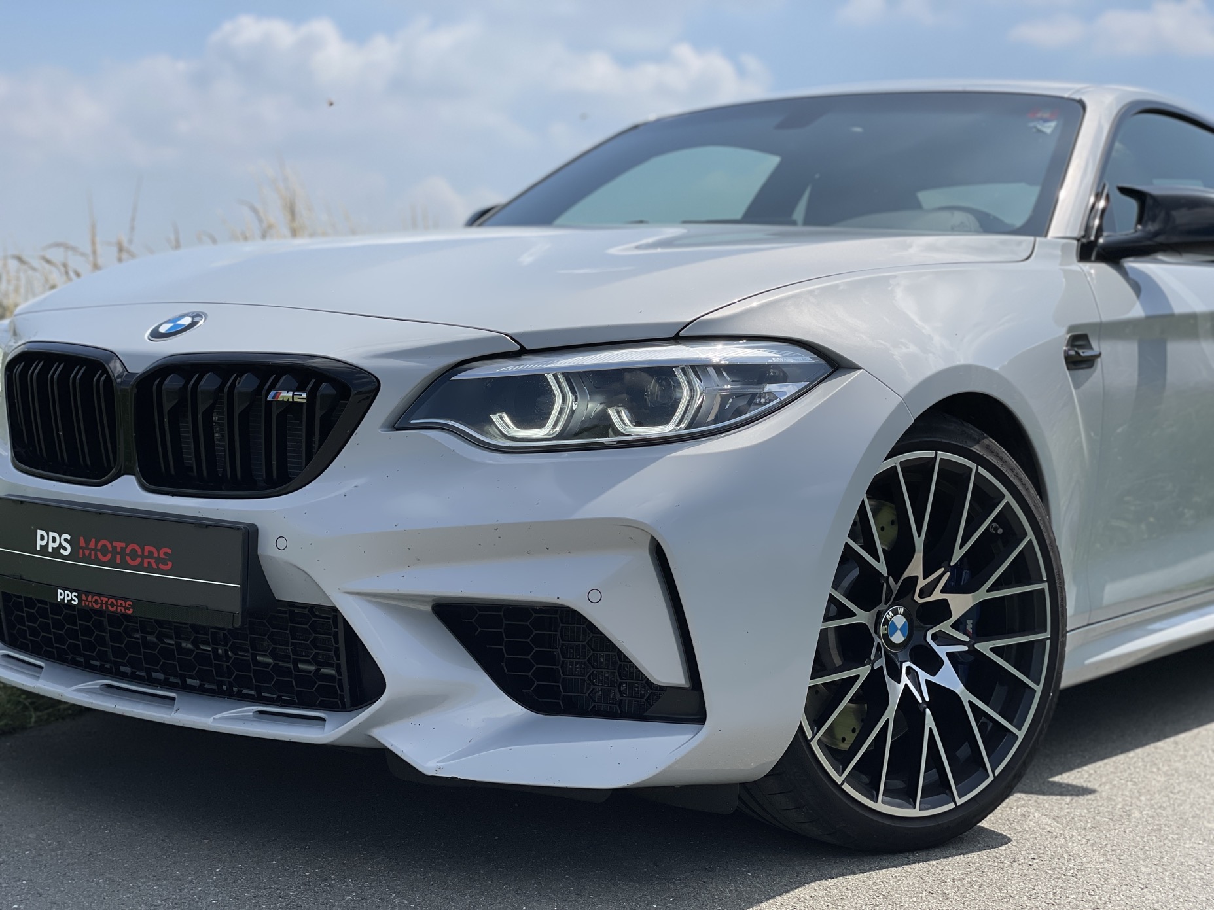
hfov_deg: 36.8
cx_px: 607
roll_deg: -2.3
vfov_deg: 28.0
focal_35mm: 52
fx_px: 1824
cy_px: 455
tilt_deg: -2.6
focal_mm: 6
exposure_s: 1/2660
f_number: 2
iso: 25
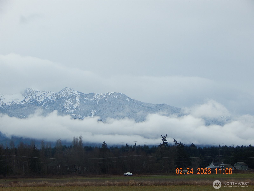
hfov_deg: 14.0
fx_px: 1035
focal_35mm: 141
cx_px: 127
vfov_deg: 10.5
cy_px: 96
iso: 125
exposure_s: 1/640
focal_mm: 25.3
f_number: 4.9
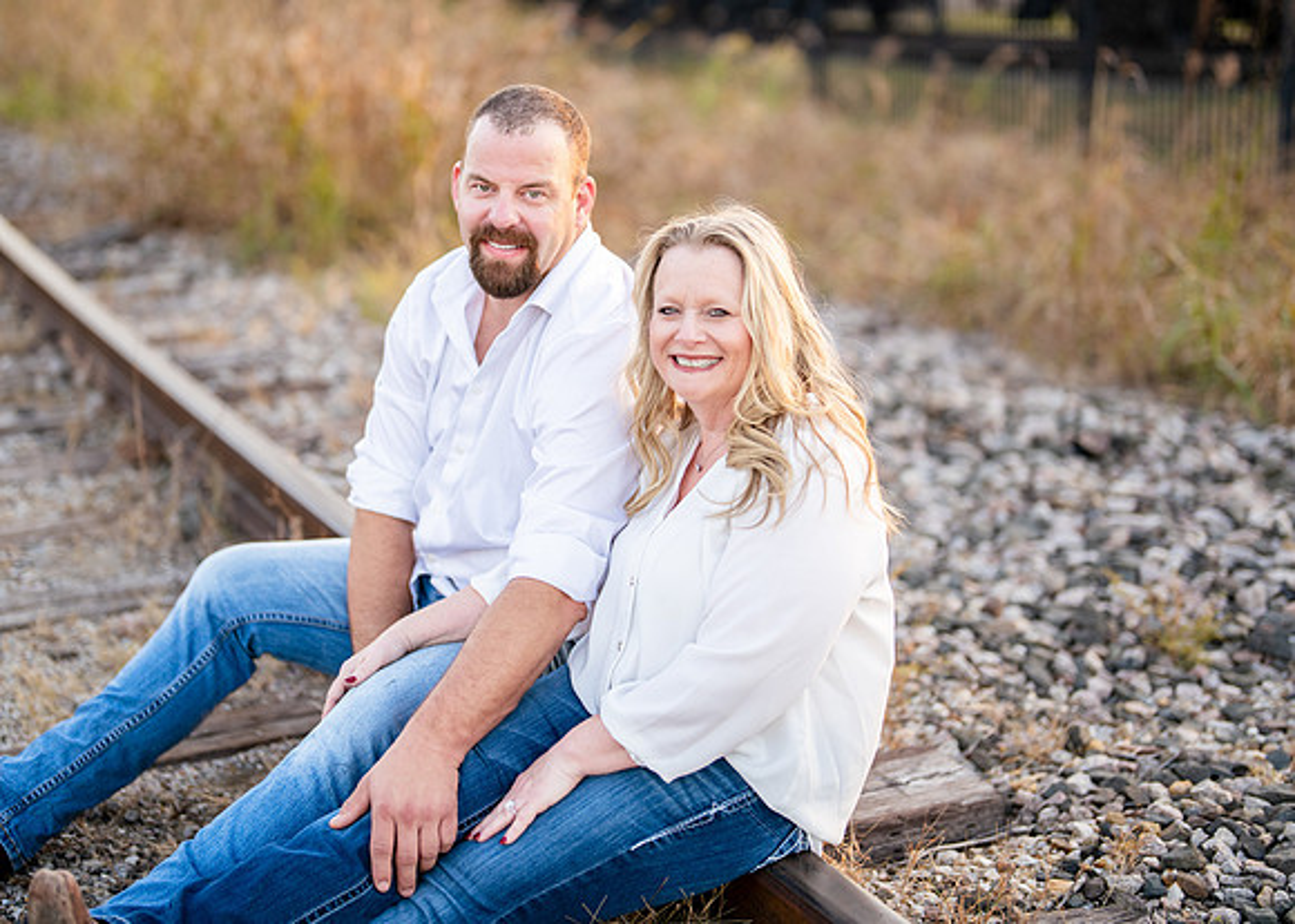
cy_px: 412
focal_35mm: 58
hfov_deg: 33.5
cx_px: 588
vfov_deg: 24.3
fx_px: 2149
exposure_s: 1/800
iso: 200
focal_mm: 50
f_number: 1.2
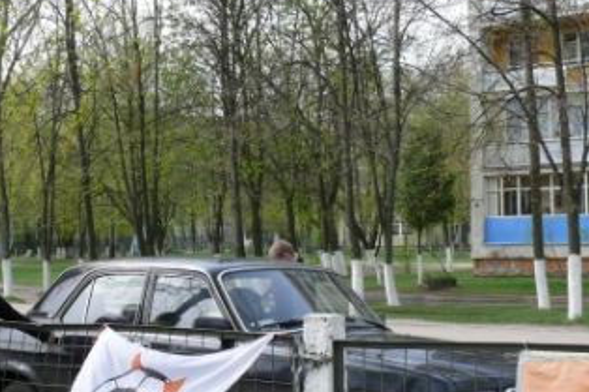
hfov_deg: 30.9
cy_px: 276
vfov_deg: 20.8
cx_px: 246
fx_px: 1063
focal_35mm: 65
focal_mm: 7.4
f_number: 4.5
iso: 100
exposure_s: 1/250
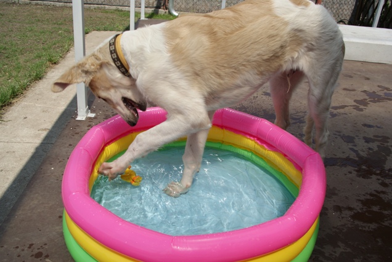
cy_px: 131
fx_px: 360
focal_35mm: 33
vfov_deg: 40.1
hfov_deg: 57.2
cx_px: 196
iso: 100
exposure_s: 1/320
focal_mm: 22
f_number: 8
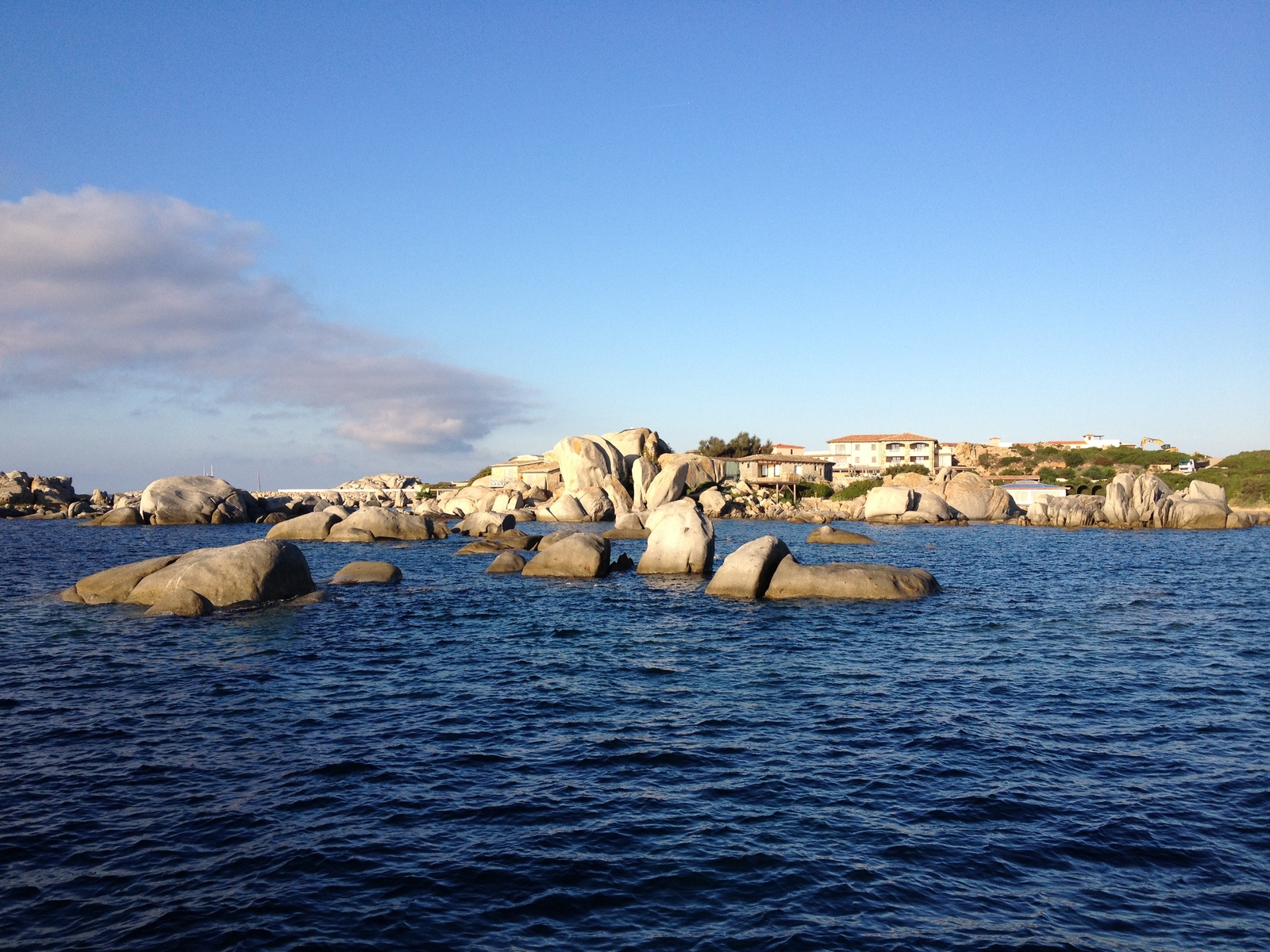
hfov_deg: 52.6
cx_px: 635
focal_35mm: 35
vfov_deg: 40.7
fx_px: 1284
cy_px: 476
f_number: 2.4
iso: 64
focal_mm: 4.28
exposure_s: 1/1346
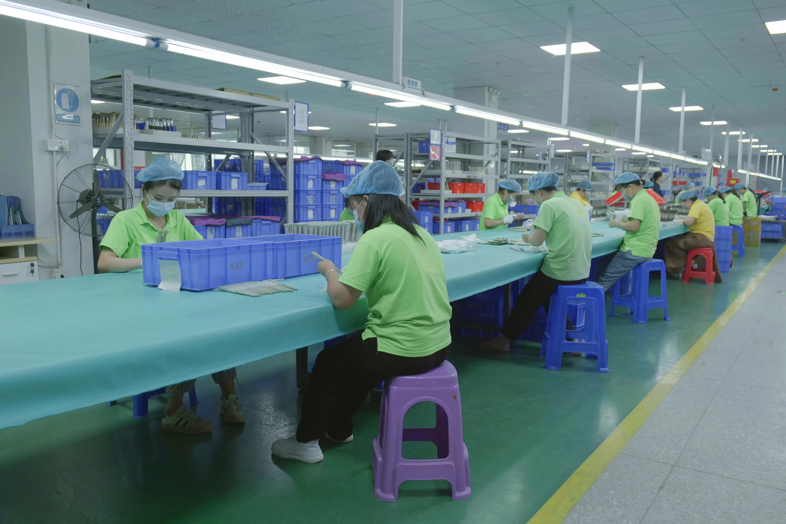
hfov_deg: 61.9
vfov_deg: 43.6
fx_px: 655
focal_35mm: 30
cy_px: 262
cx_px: 393
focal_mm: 30
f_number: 5
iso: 1250
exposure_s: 1/160
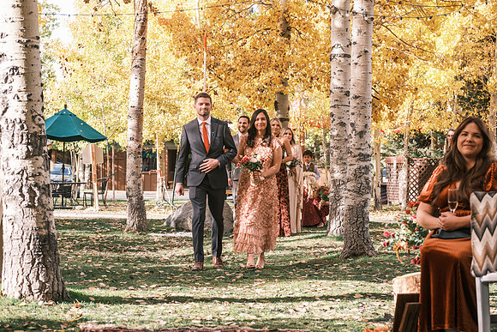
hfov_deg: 24.2
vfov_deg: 16.3
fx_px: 1160
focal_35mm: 84
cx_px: 248
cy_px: 166
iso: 400
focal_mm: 56.3
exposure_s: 1/500
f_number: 4
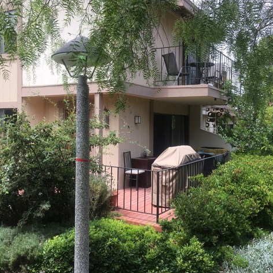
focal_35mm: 35
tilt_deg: +0.5
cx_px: 139
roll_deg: +0.4
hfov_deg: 47.2
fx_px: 312
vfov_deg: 47.2
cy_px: 130
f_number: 2.2
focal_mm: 4.15
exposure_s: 1/725
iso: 25
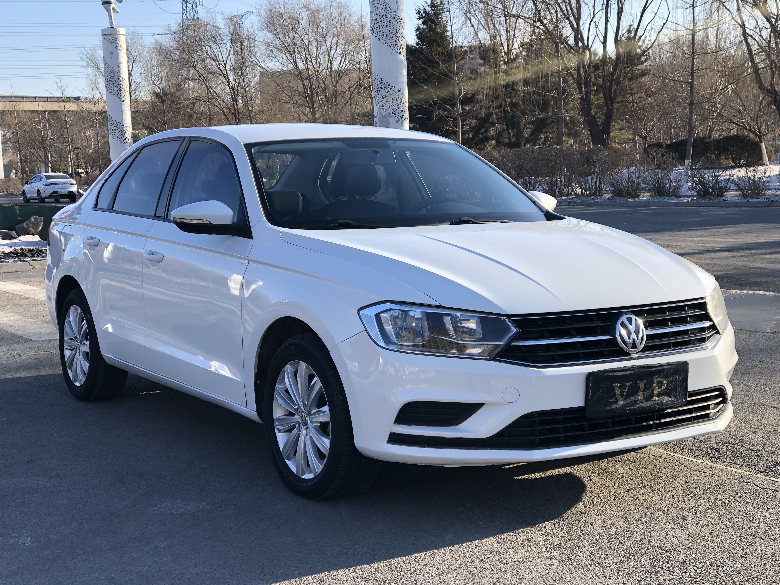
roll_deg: +2.4
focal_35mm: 57
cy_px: 292
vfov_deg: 25.7
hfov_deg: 33.8
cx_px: 390
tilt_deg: -6.3
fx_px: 1284
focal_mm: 6.6
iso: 20
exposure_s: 1/300
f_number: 2.8
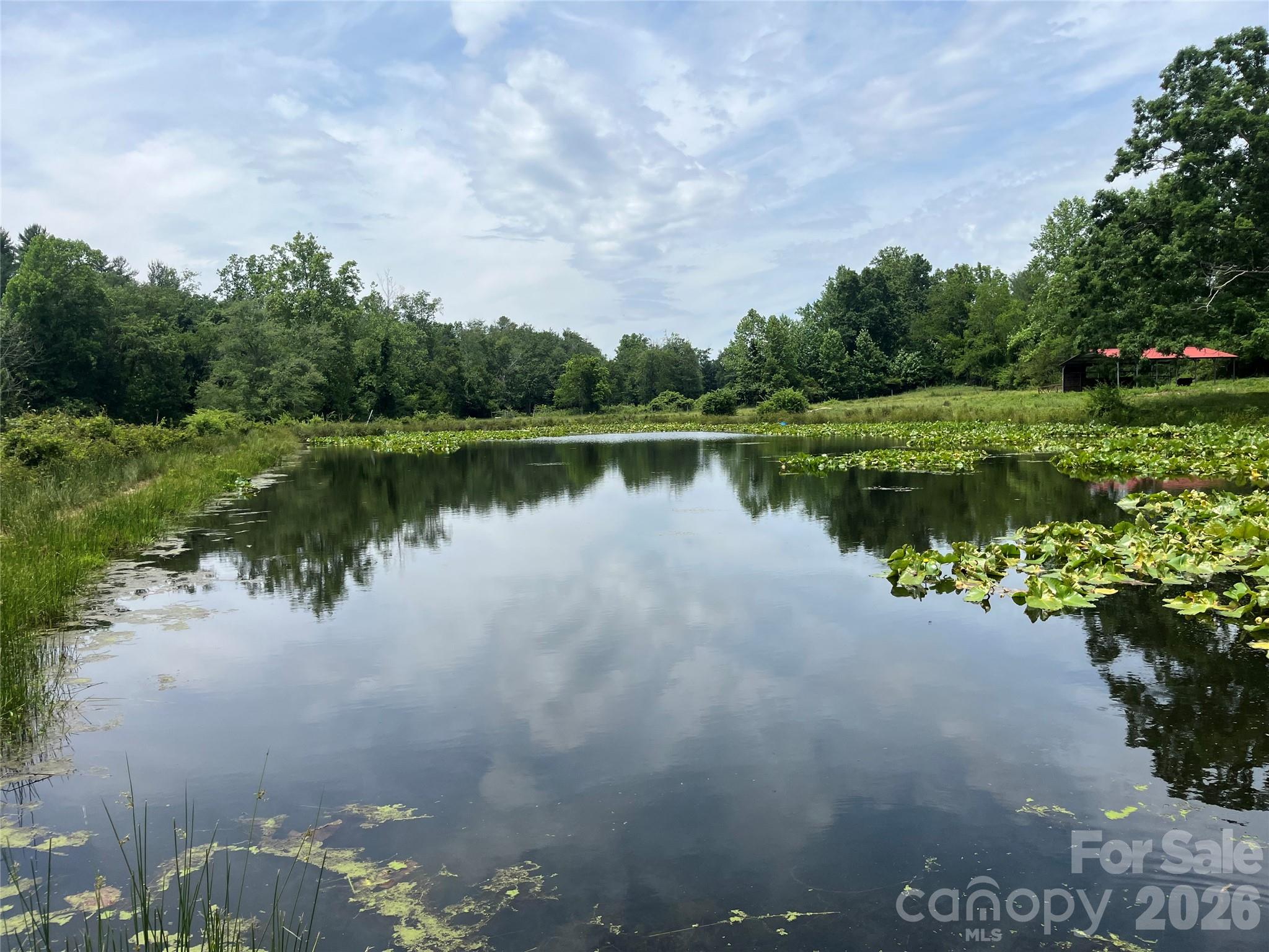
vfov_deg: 53.1
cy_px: 476
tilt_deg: -5.7
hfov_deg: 67.3
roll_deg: +1.1
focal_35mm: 26
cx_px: 634
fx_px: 953
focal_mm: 5.1
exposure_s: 1/4149
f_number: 1.6
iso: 50
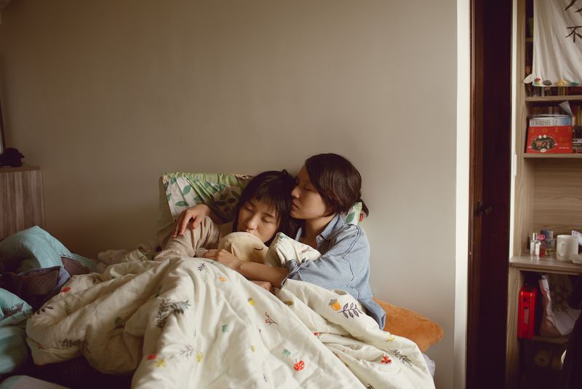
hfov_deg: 54.4
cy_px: 194
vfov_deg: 37.9
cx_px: 291
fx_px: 566
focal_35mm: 35
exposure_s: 1/100
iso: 400
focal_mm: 35
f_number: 2.8
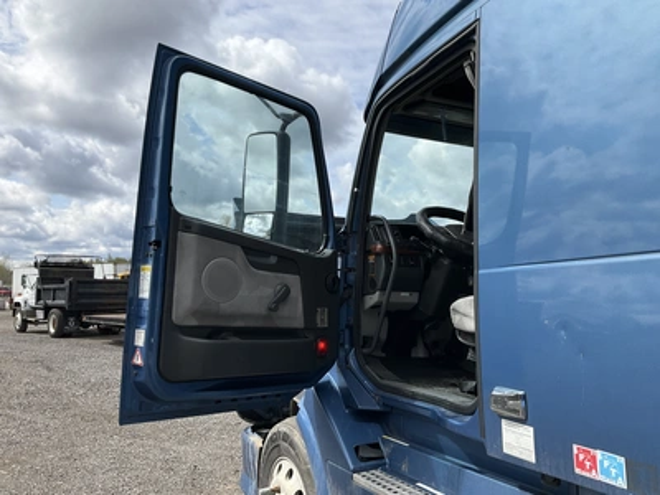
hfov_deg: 61.7
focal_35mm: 29
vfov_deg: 48.2
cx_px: 330
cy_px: 248
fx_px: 553
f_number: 1.8
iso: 25
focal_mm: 3
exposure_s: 1/2227
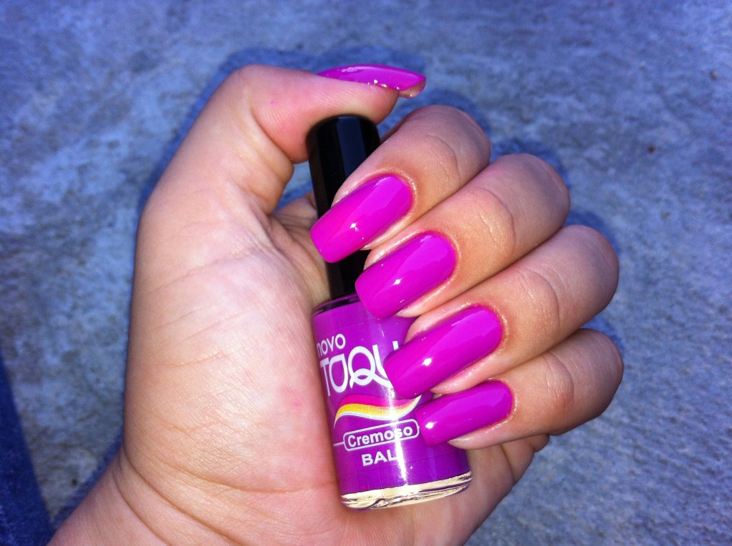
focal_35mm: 35
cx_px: 366
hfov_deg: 52.7
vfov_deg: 40.6
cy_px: 273
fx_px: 739
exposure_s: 1/151
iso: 80
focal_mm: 3.85
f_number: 2.8
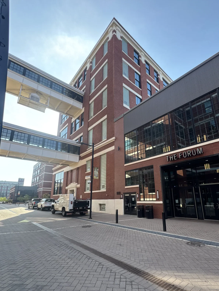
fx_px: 143
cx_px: 121
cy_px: 163
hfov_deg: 74.5
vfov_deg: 90.6
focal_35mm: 17
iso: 40
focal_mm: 2.22
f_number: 2.2
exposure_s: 1/203
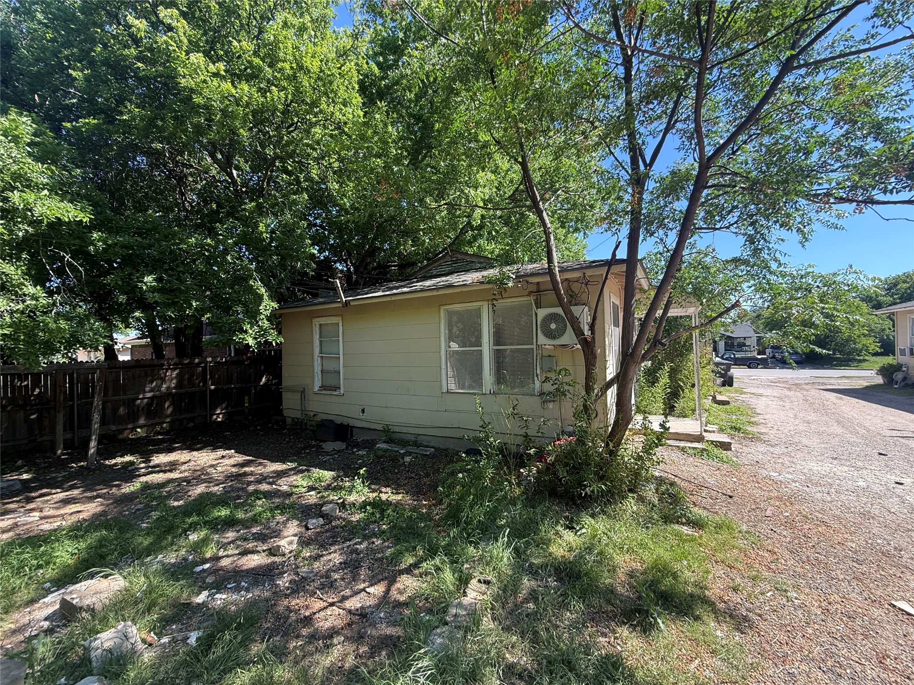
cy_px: 342
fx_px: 370
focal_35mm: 14
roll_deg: +1.3
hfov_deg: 102.1
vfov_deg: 85.7
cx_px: 457
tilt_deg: +1.3
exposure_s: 1/316
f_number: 2.2
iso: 64
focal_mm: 2.22
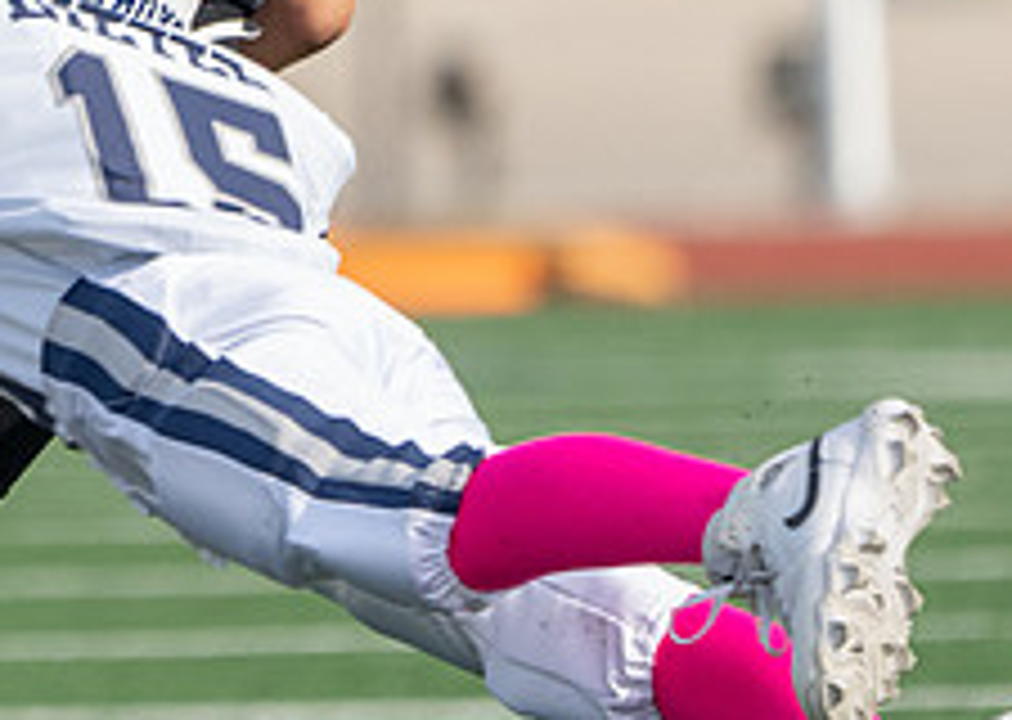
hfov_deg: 1.5
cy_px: -292
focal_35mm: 1334
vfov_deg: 1.1
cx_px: -163
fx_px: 38284
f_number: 5.6
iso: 500
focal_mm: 385
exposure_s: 1/1250
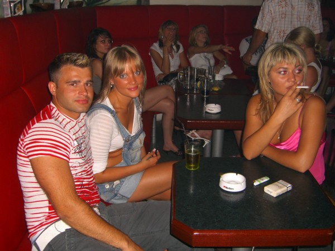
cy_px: 126
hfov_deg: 49.0
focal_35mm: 38
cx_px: 168
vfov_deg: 37.7
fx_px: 368
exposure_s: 1/60
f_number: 2.8
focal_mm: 7.9
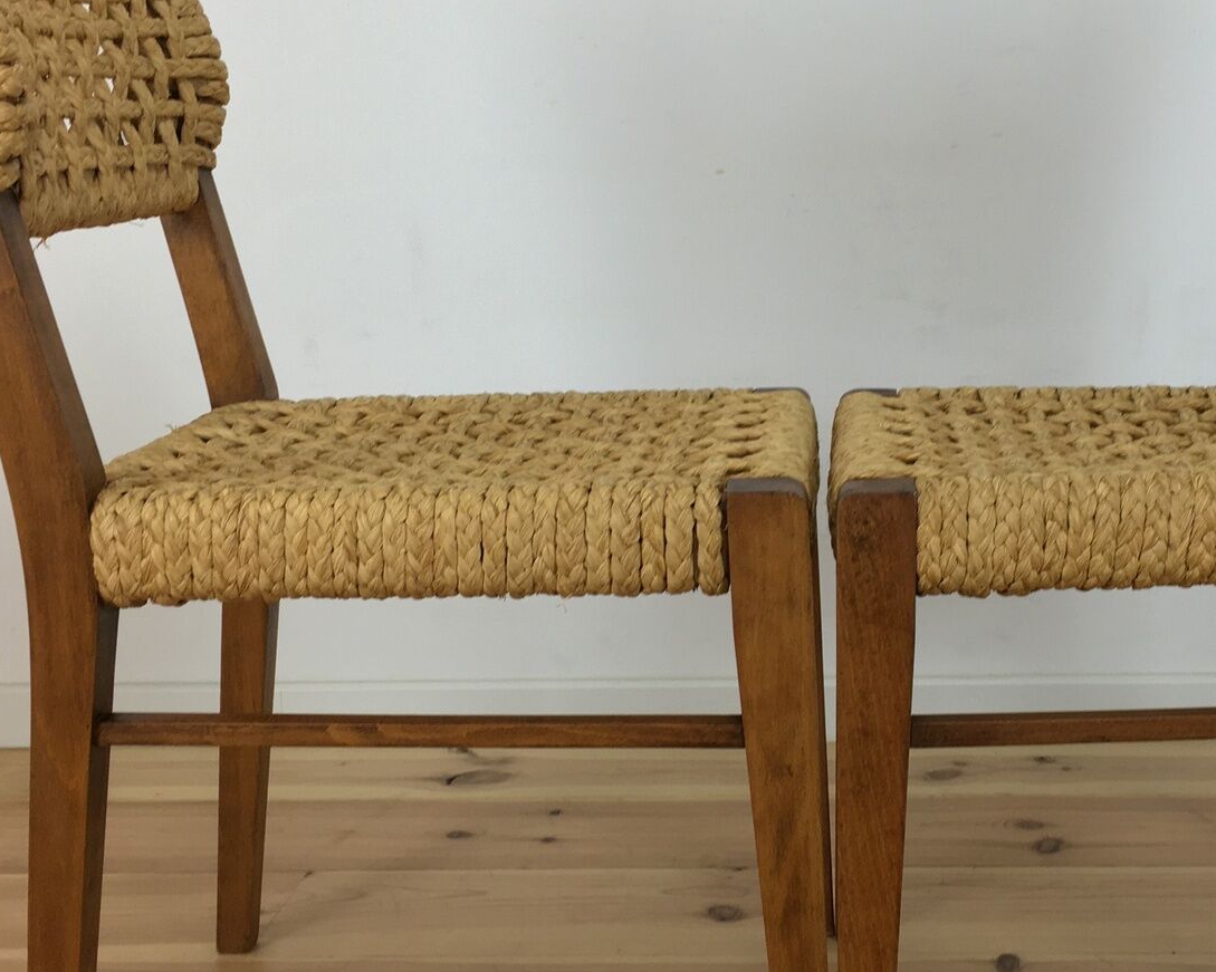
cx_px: 788
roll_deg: +0.2
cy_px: 463
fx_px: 1871
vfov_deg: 29.1
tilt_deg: -10.1
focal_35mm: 52
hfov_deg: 35.7
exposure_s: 1/33
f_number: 2.2
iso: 32
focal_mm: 4.15
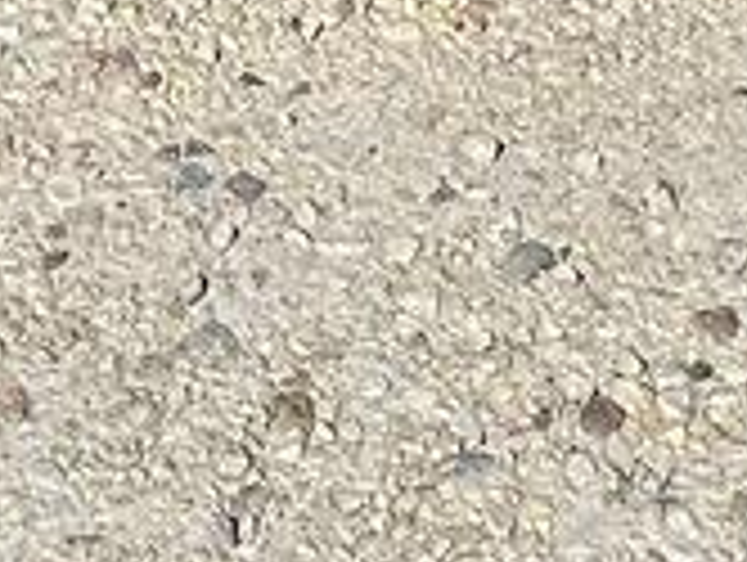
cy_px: -1367
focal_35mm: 185
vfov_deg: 6.9
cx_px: 454
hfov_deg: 10.7
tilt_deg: -17.0
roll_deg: +0.2
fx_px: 3998
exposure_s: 1/6623
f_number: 1.78
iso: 80
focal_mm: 6.86
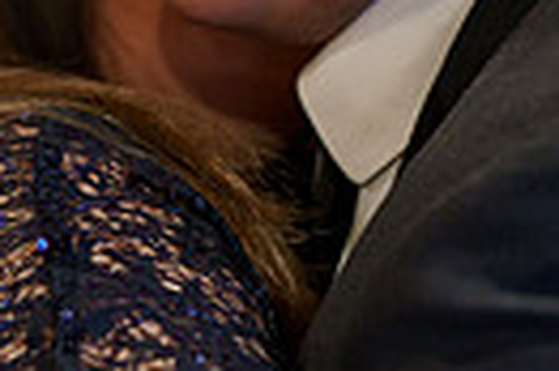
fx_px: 2698
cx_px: 187
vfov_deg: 7.8
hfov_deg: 11.8
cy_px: -25
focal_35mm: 174
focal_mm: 35
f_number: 2.2
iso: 1600
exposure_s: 1/200
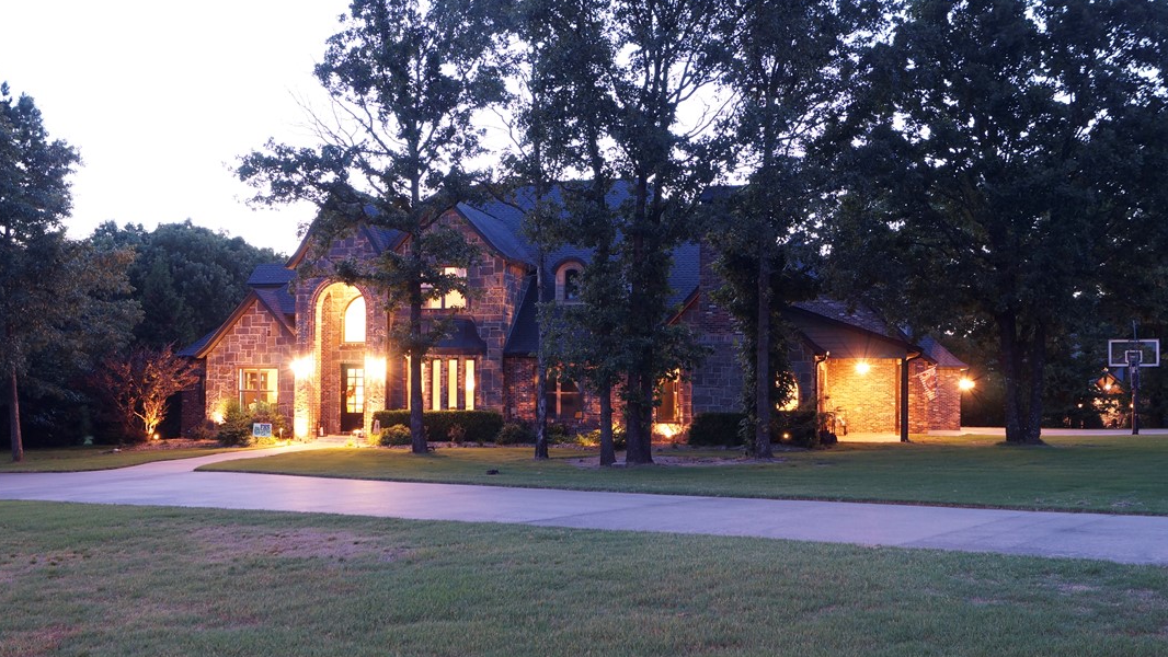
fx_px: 991
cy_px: 361
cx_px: 590
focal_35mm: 32
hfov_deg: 61.0
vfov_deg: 36.7
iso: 400
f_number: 7.1
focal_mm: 20
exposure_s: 5
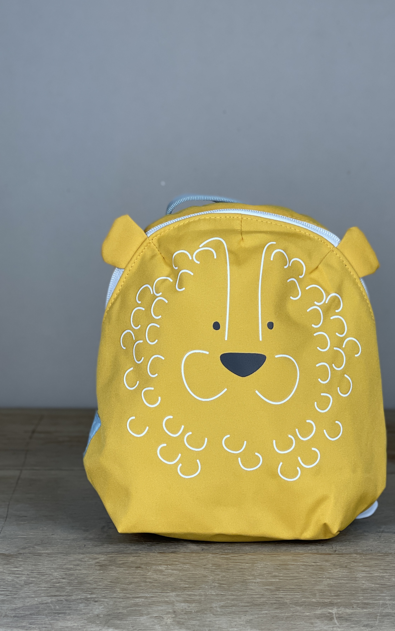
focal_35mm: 77
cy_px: 342
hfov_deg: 16.9
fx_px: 1326
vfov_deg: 26.8
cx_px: 245
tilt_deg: -7.7
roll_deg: -0.9
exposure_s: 1/100
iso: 50
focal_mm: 7.5
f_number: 2.2
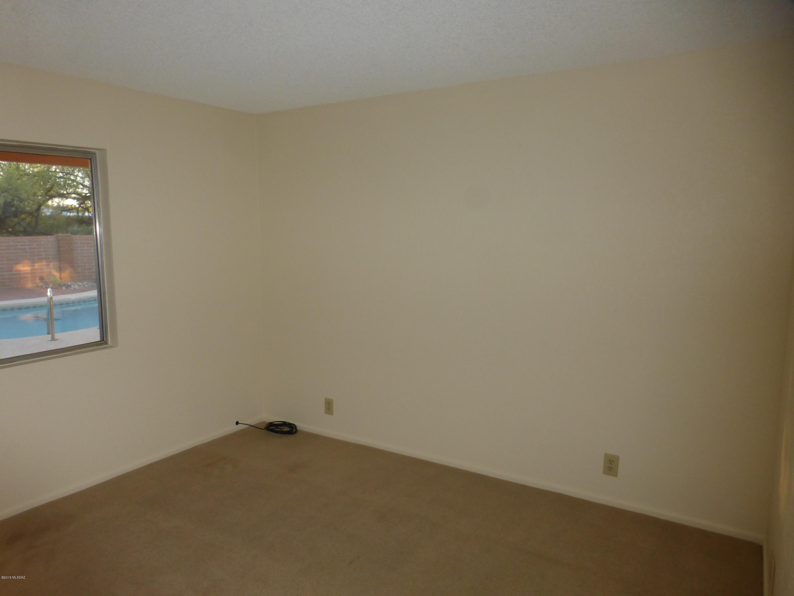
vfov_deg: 54.9
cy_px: 298
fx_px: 573
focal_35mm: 25
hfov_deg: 69.4
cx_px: 397
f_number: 3.3
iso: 160
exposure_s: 1/60
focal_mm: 4.3
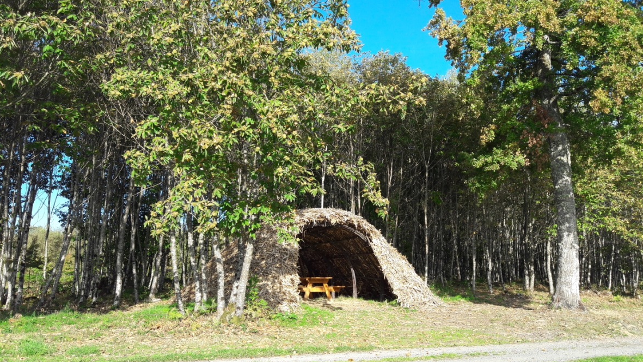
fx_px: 528
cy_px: 191
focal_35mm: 31
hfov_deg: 62.6
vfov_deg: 37.8
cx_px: 321
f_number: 1.9
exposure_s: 1/525
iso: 40
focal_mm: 3.7
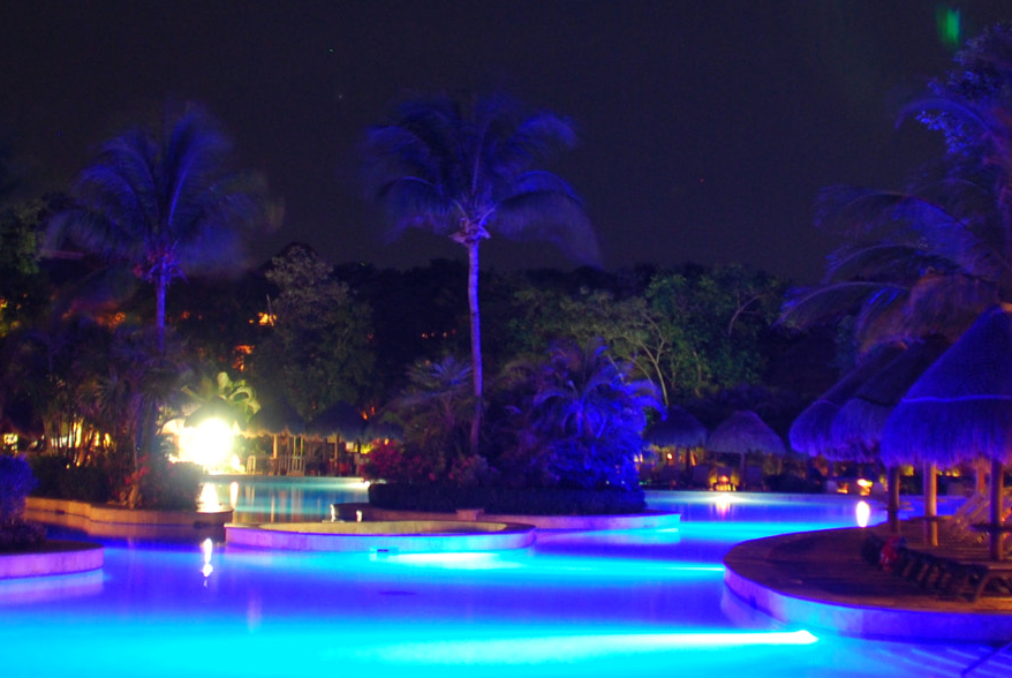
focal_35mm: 63
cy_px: 237
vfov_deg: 21.6
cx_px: 577
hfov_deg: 31.8
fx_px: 1773
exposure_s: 8
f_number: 4
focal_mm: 18
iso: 400
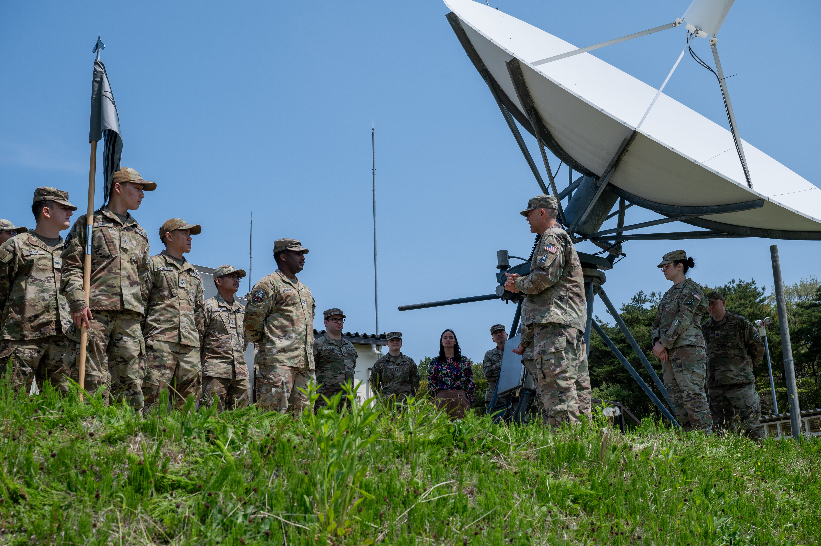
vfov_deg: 34.2
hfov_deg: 49.6
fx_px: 889
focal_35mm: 39
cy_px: 273
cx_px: 410
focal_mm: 39
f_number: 8
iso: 100
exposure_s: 1/500
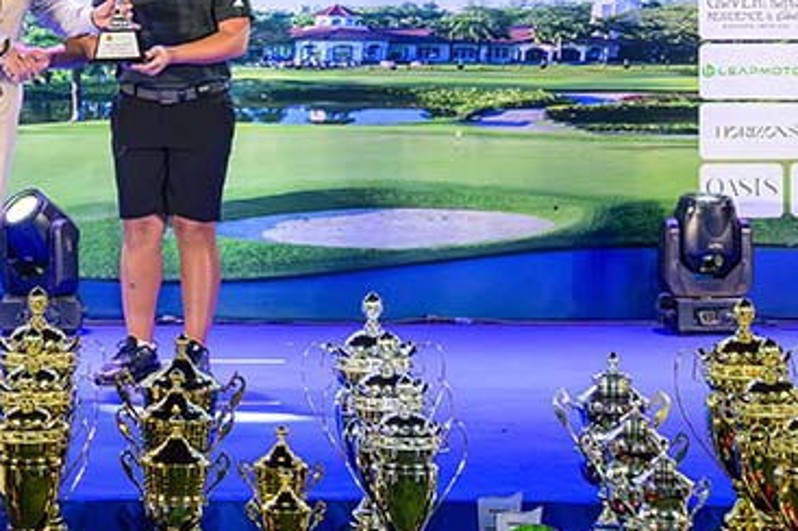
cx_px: 33
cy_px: -65
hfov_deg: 21.9
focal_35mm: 90
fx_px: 2000
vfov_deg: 14.7
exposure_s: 1/250
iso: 2200
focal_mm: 34.5
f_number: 6.3
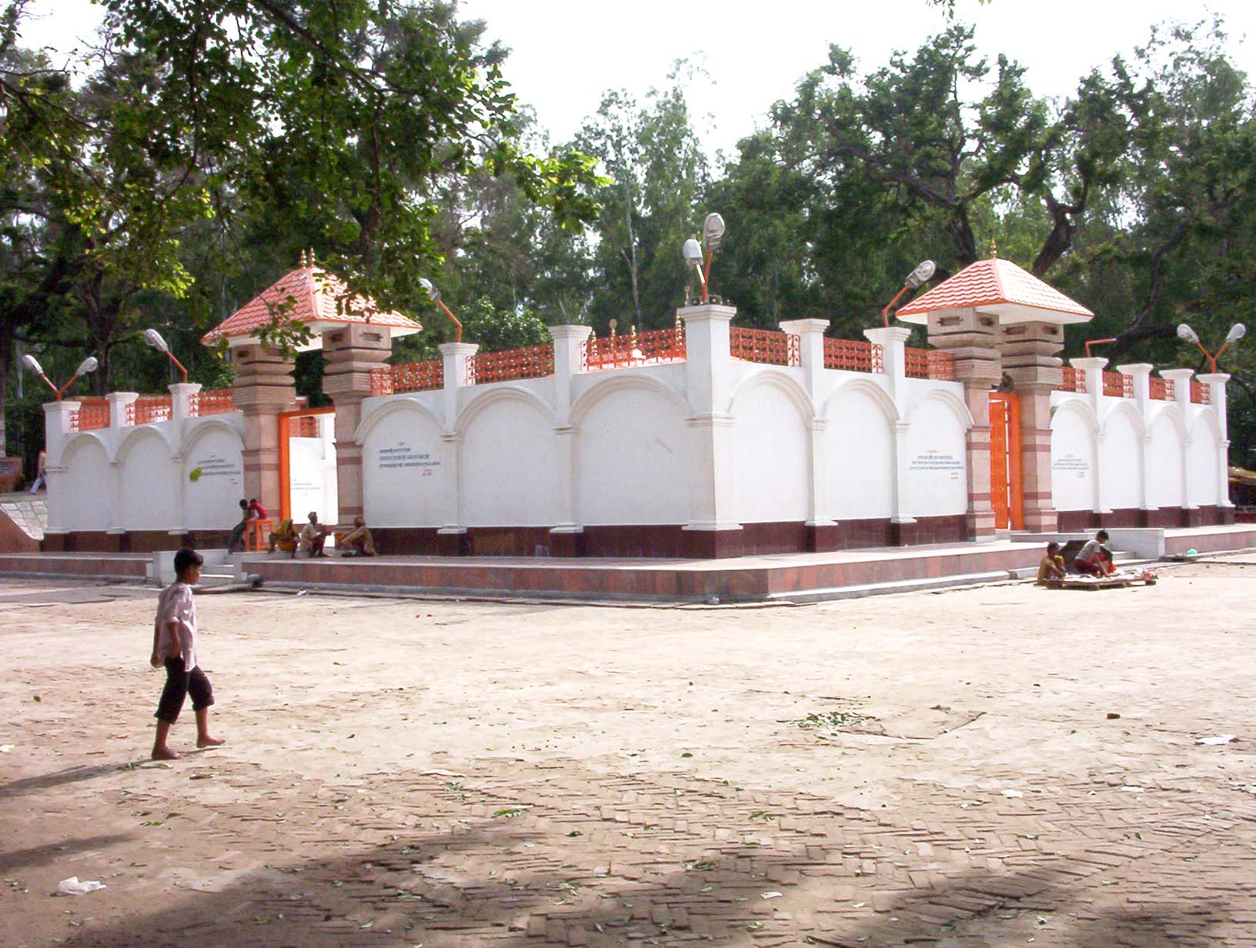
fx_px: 1418
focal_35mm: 39
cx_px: 628
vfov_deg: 37.0
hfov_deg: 47.8
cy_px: 474
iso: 100
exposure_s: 1/275
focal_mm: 6
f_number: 8
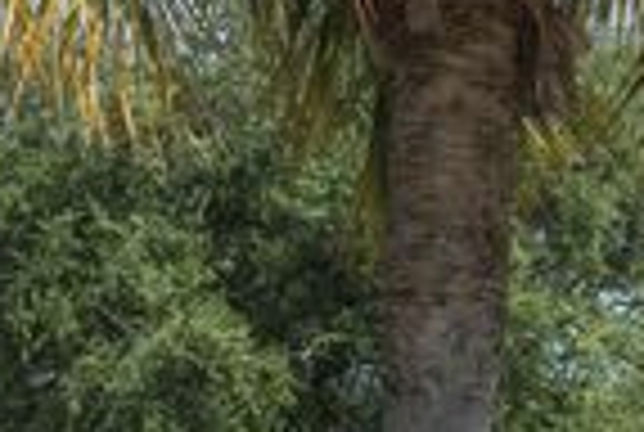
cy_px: 744
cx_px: 445
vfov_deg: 5.6
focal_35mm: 245
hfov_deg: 8.4
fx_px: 4392
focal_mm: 42
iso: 640
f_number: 7.1
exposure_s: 1/1000
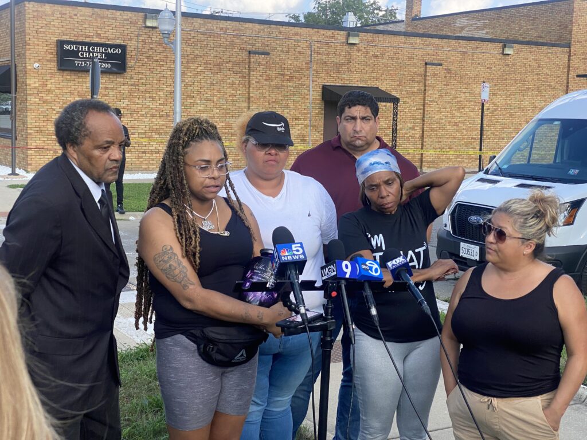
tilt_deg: -7.3
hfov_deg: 36.8
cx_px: 294
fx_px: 882
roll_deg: -1.6
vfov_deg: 28.0
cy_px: 220
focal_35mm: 52
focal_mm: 6
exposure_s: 1/648
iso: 20
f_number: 2
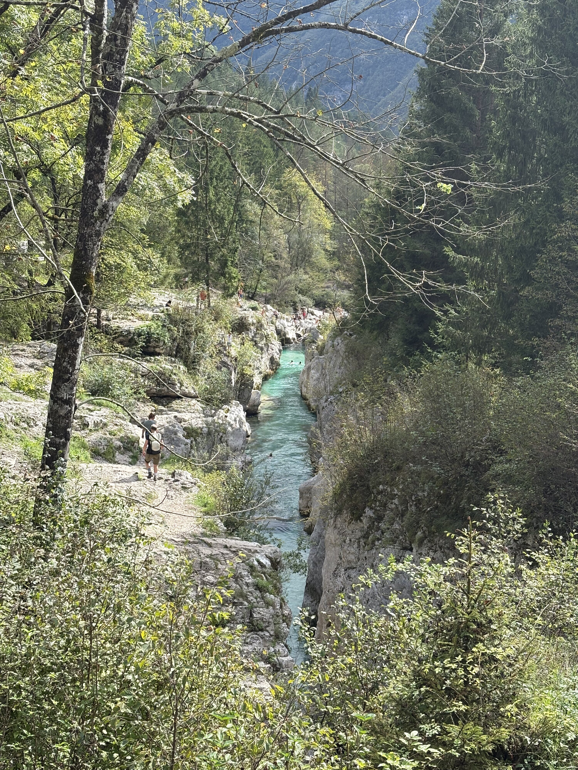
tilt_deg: -9.4
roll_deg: -0.2
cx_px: 289
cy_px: 385
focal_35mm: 52
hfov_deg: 28.0
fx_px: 1158
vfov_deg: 36.8
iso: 32
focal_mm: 5.96
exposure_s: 1/773
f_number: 1.6
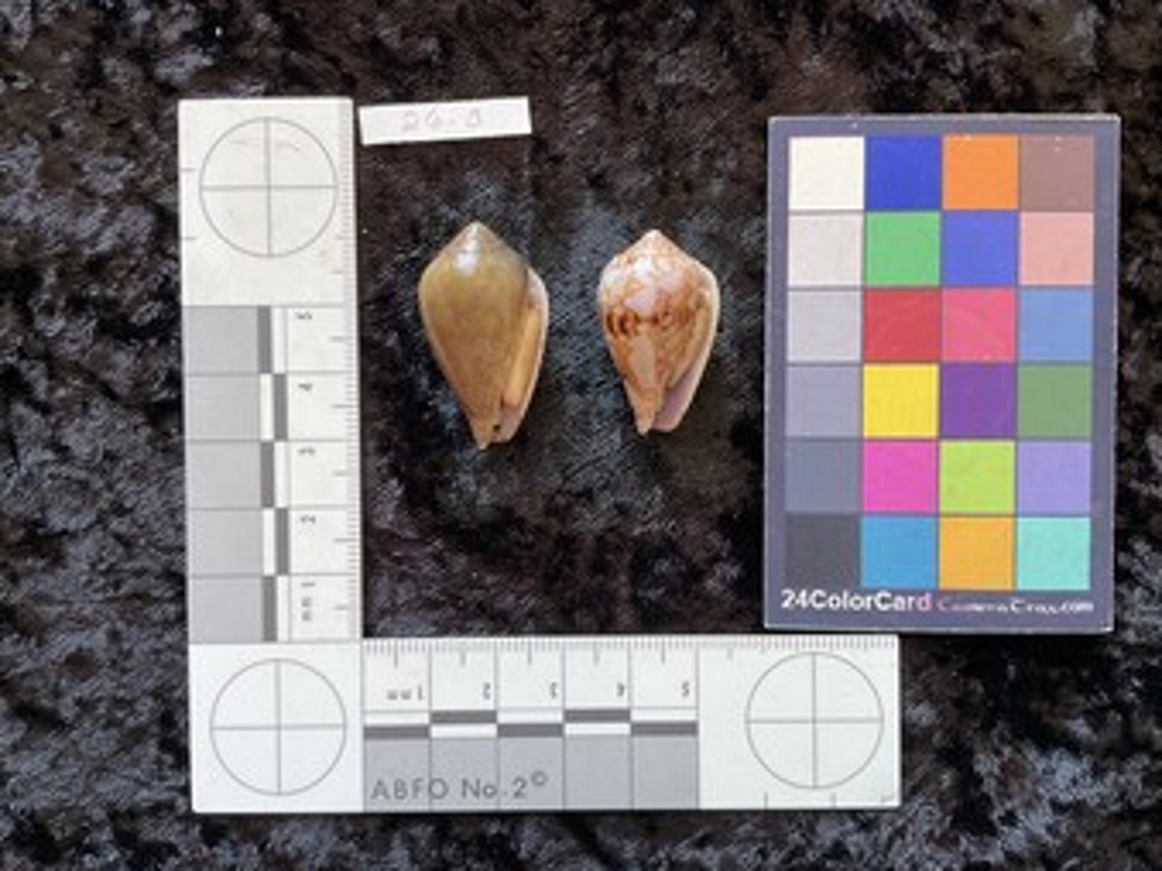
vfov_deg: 46.8
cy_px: 441
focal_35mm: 30
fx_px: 1007
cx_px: 586
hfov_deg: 60.0
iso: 50
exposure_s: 1/60
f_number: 1.8
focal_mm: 3
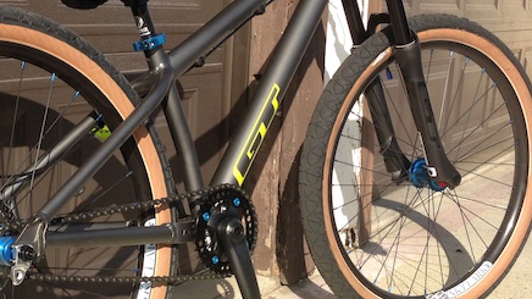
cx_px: 154
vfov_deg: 18.2
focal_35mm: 66
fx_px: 931
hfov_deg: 31.5
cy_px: 150
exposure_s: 1/903
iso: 50
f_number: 2.4
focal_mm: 4.12
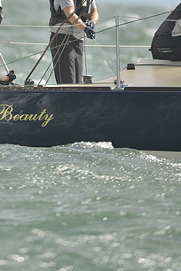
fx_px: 5709
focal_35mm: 757
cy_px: 43
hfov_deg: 1.8
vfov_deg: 2.7
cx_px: 12
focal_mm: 400
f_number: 4.5
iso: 280
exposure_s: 1/2000
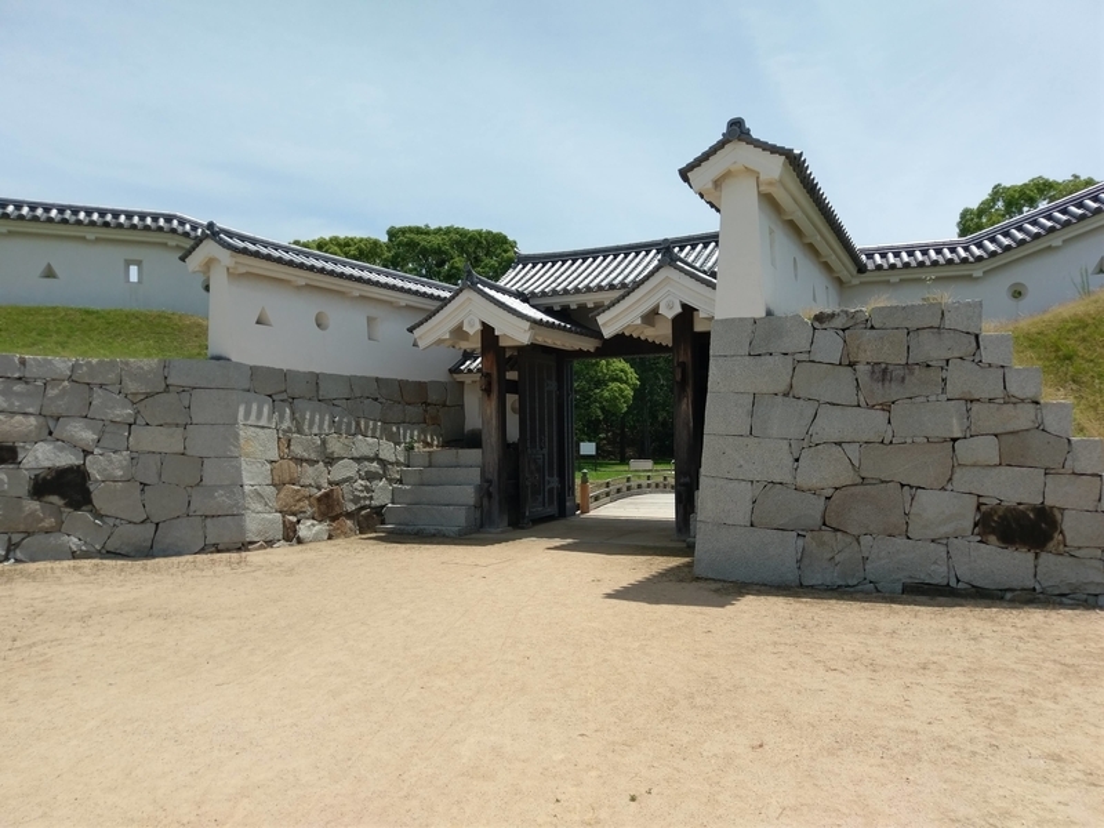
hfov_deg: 67.3
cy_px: 414
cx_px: 552
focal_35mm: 26
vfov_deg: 53.1
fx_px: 829
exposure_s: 1/4000
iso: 125
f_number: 1.8
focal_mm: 4.58
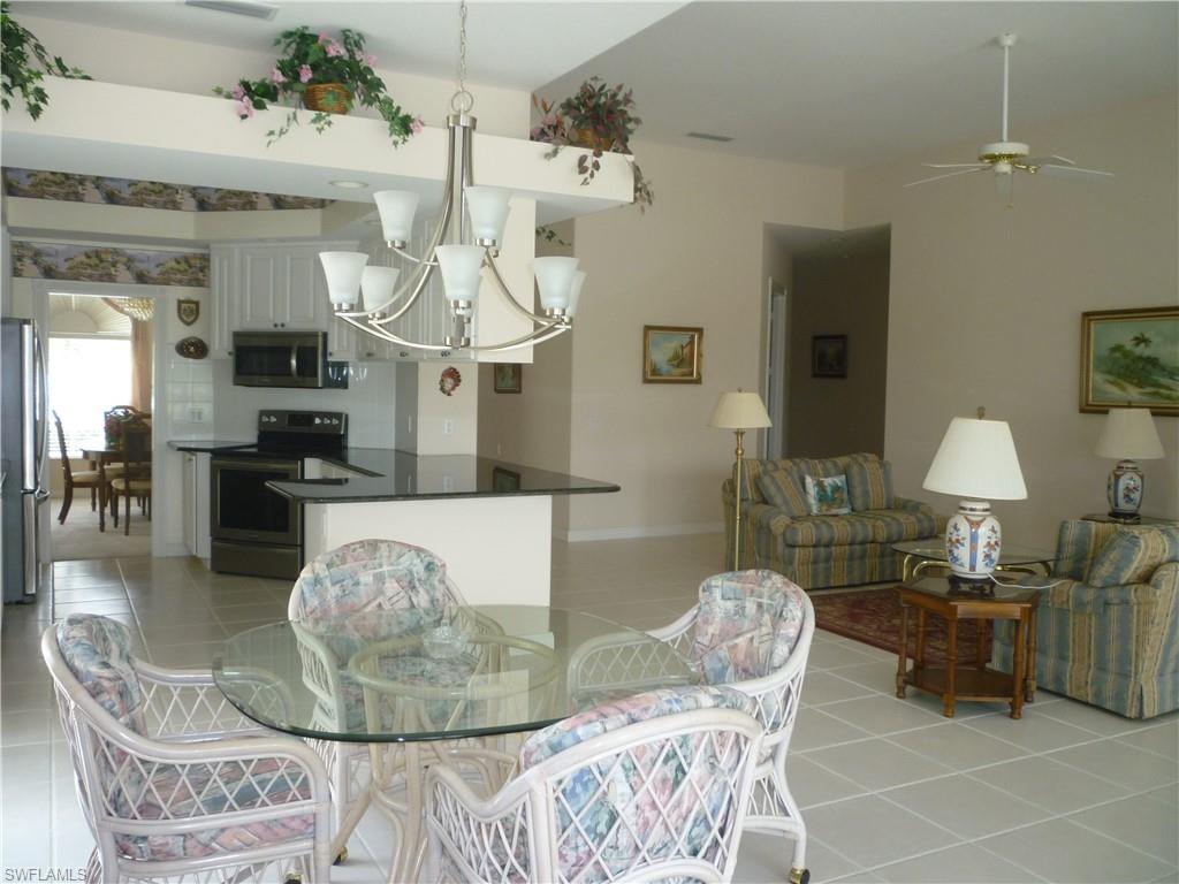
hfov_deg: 61.7
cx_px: 590
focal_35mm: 29
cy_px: 442
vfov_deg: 48.2
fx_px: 988
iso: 160
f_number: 3.3
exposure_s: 1/30
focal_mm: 5.2
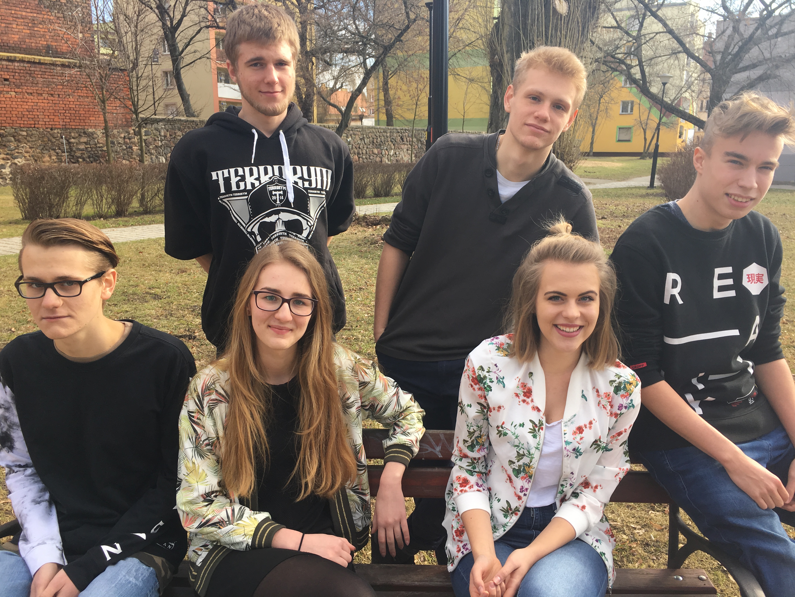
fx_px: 666
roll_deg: +2.9
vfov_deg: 48.2
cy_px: 298
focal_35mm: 29
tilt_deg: -11.8
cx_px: 398
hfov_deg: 61.7
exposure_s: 1/327
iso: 25
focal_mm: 4.15
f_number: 2.2
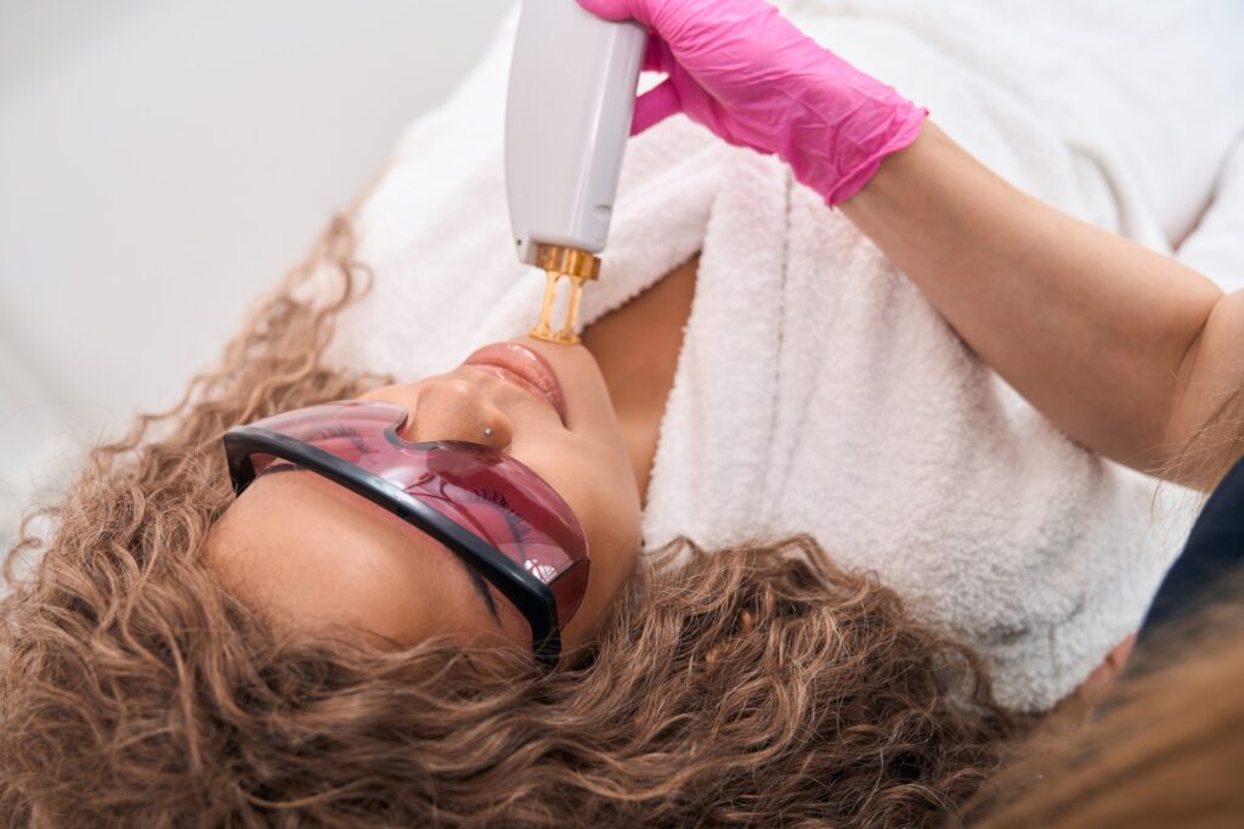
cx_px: 622
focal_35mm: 31
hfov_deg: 60.3
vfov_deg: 42.3
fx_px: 1071
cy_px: 414
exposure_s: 1/250
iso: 100
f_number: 3.5
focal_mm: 31
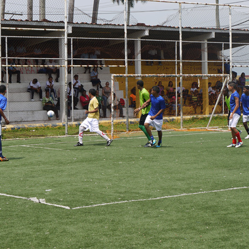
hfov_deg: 18.1
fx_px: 781
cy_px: 112
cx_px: 150
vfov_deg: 18.1
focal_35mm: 96
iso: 100
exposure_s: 1/400
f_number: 8
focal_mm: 36
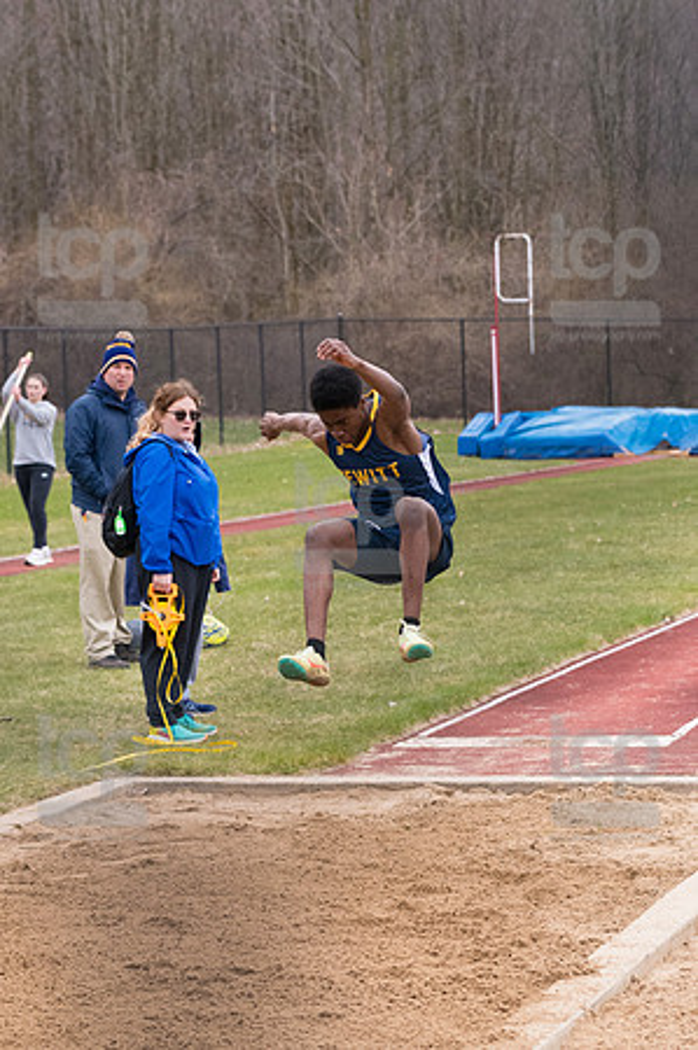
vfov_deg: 16.7
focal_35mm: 123
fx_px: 3585
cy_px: 525
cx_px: 349
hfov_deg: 11.1
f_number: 4.5
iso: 2000
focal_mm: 82
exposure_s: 1/2000
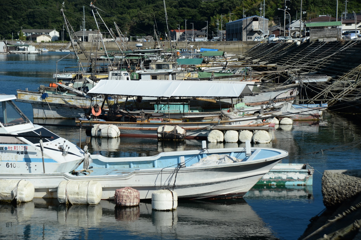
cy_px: 120
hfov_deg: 23.9
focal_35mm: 85
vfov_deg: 16.1
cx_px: 180
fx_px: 852
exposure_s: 1/1600
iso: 200
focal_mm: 85
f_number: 7.1
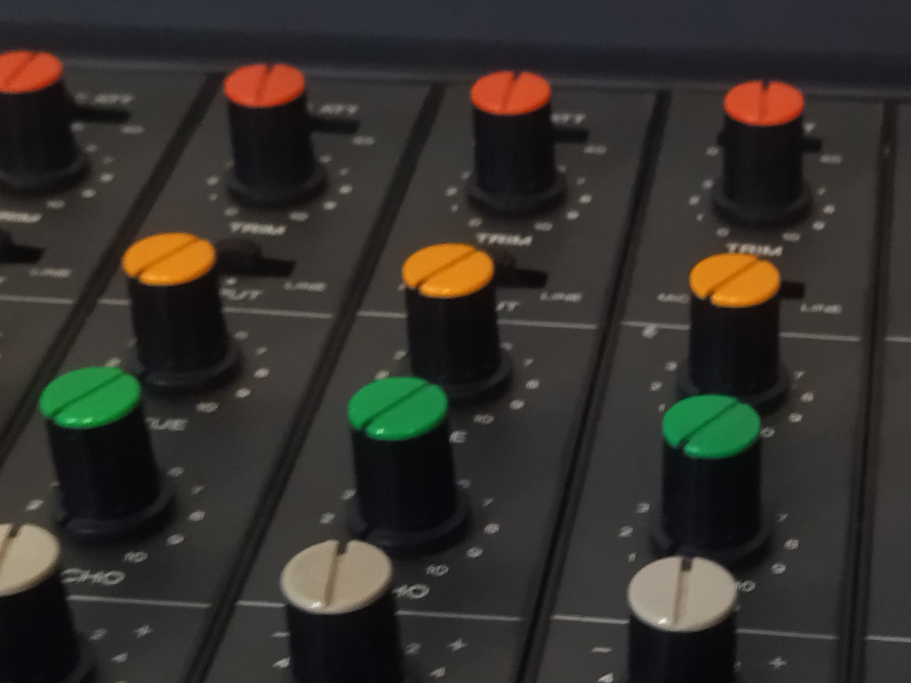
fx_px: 2158
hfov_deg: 23.5
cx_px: 733
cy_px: 472
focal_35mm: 82
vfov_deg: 17.9
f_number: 1.79
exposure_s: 1/17
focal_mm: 4.74
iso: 828
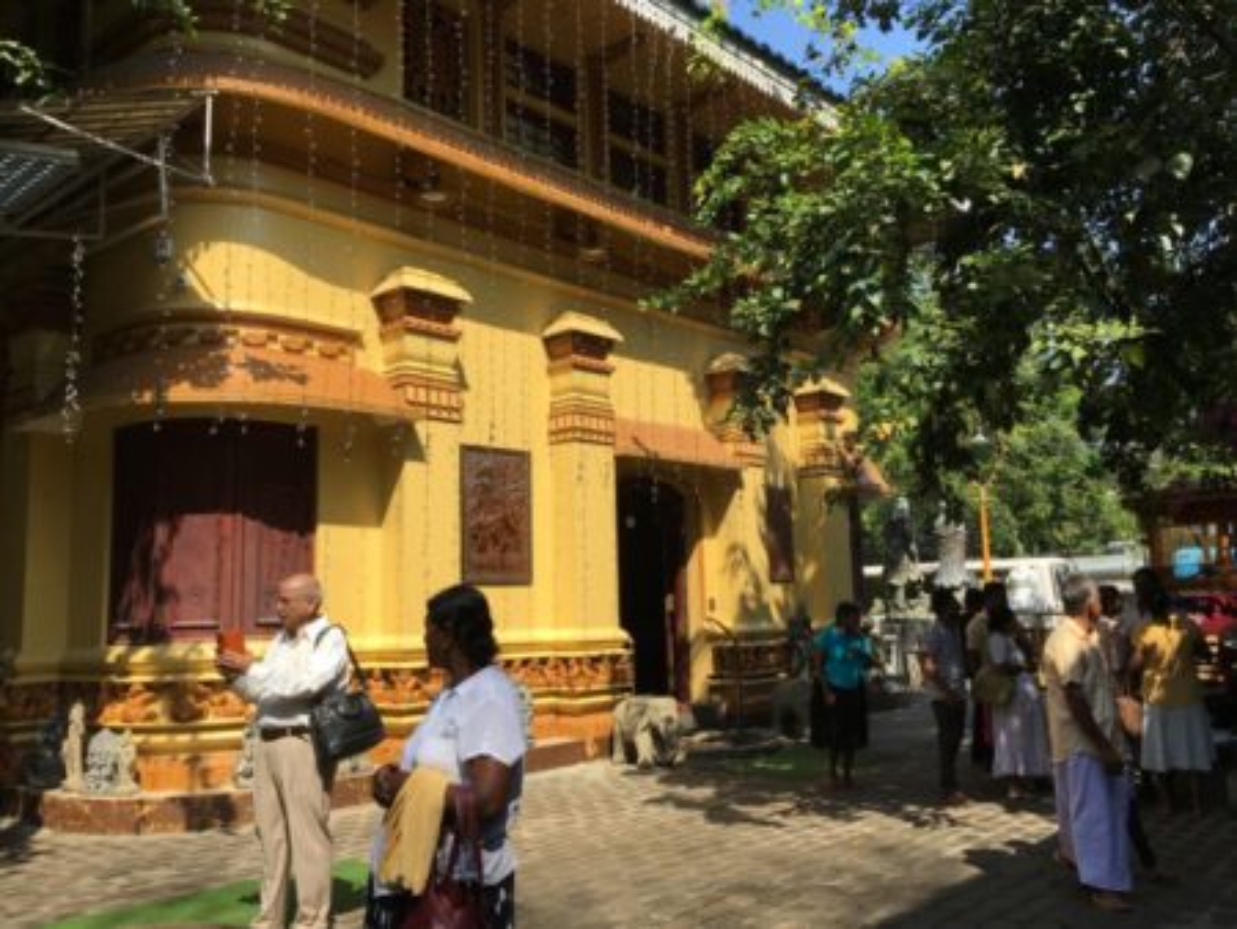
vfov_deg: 48.3
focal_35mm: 29
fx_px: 1037
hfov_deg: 61.6
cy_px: 464
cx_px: 618
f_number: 2.2
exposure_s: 1/1166
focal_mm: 4.15
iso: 25
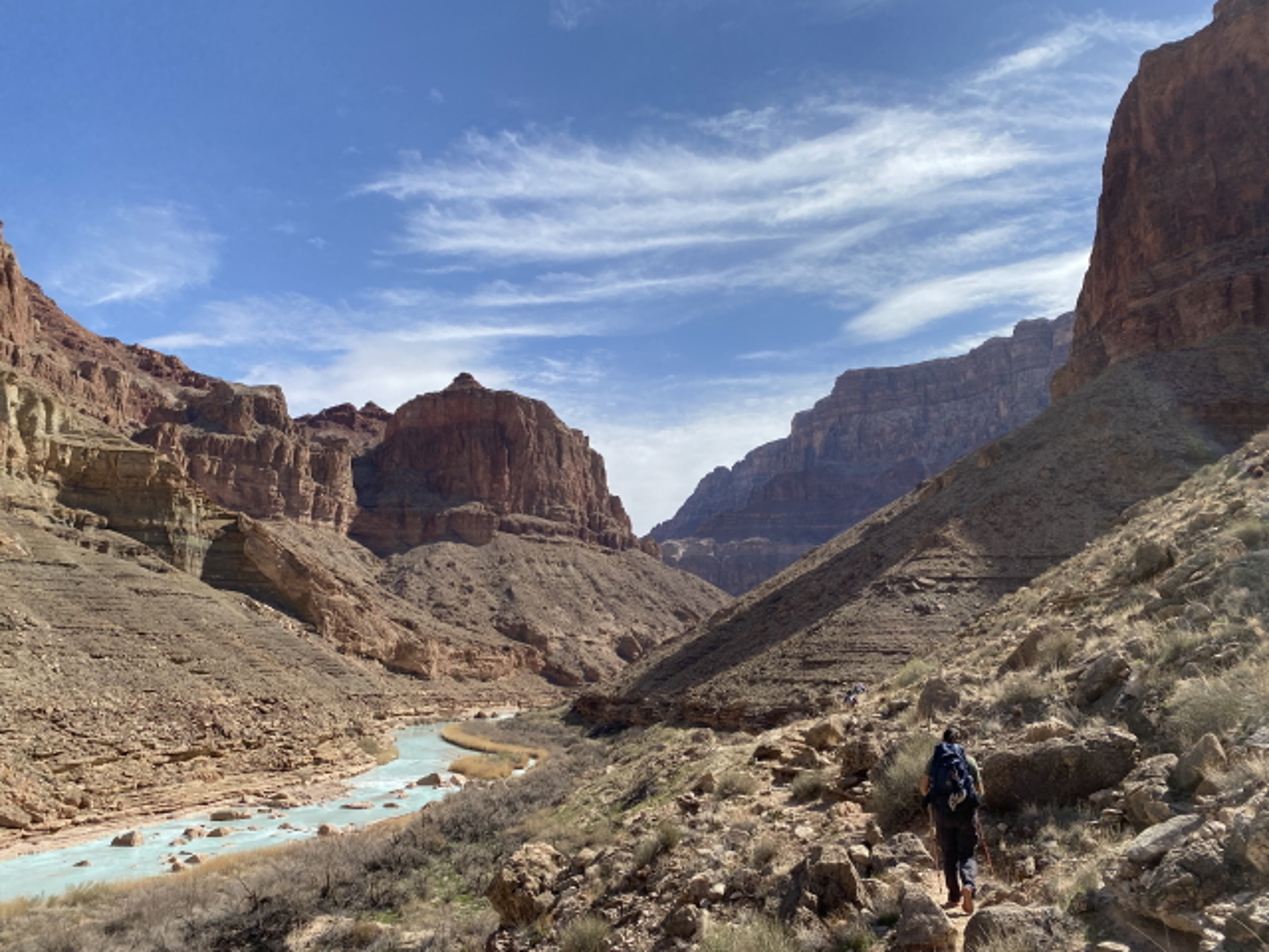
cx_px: 634
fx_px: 953
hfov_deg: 67.3
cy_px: 476
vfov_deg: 53.1
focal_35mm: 26
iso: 32
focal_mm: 4.25
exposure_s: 1/4115
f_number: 1.8
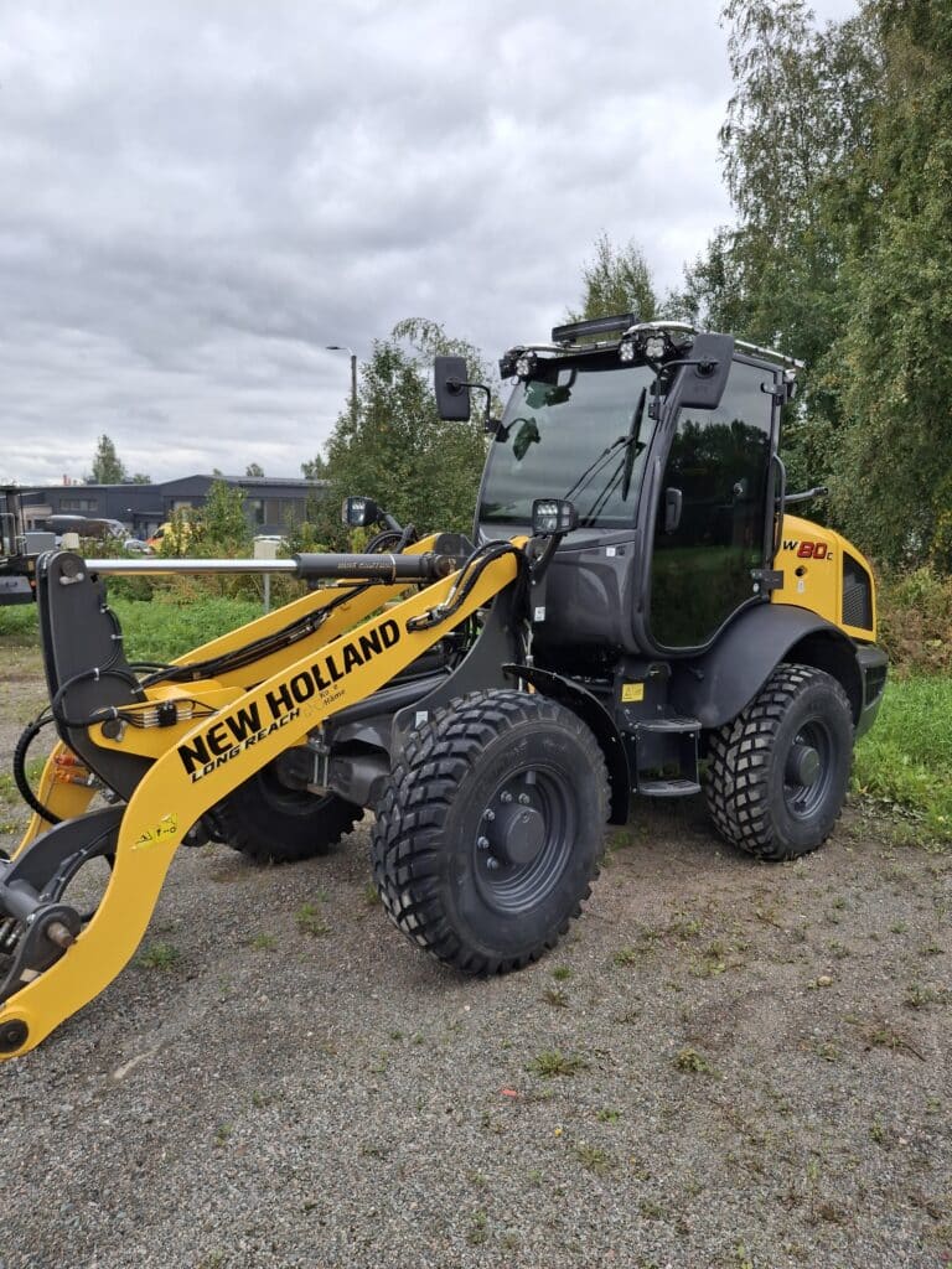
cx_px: 476
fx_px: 917
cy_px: 634
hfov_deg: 54.9
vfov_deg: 69.4
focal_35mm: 25
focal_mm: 4.69
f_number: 1.8
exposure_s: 1/428
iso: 32
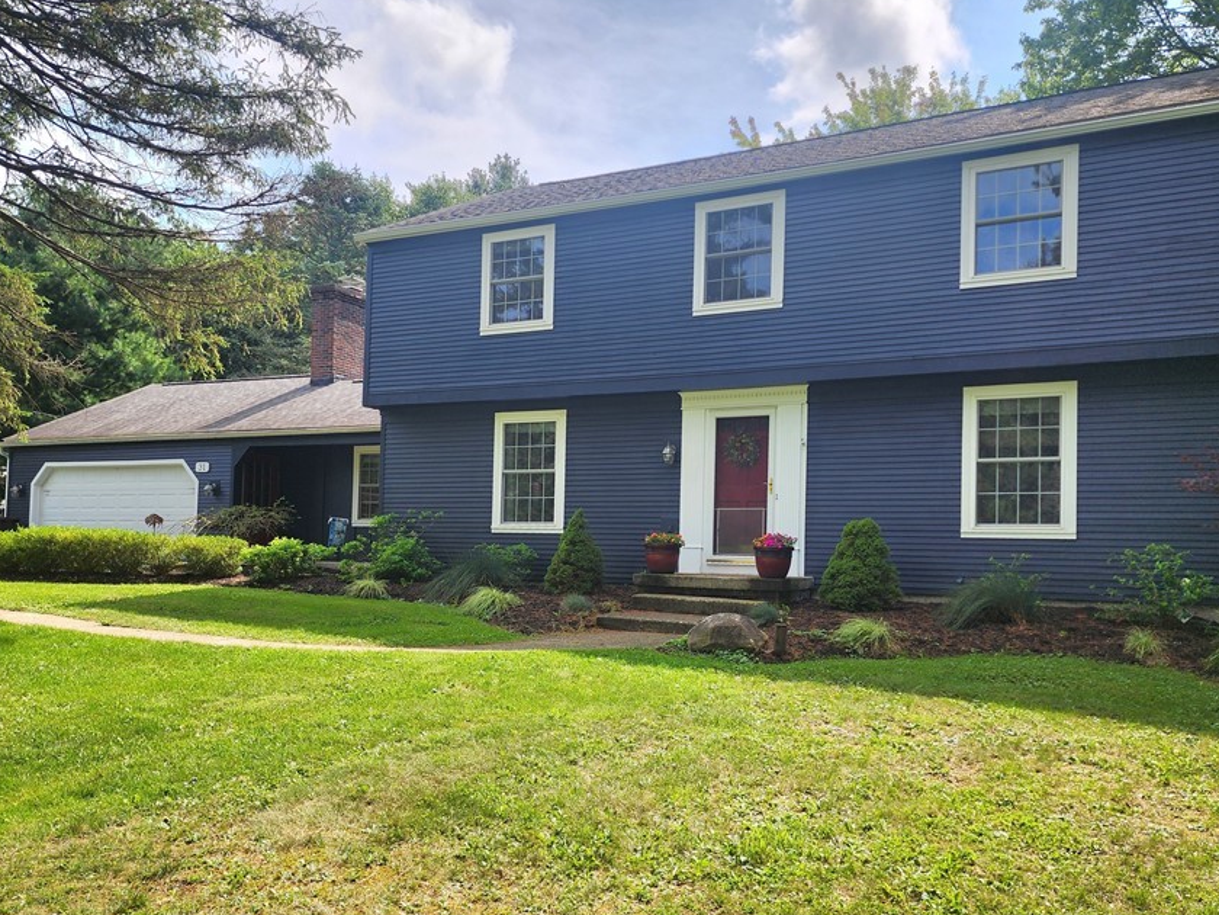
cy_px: 513
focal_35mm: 28
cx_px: 647
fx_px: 986
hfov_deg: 63.4
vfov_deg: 49.6
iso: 12
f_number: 1.8
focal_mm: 6.4
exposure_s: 1/909
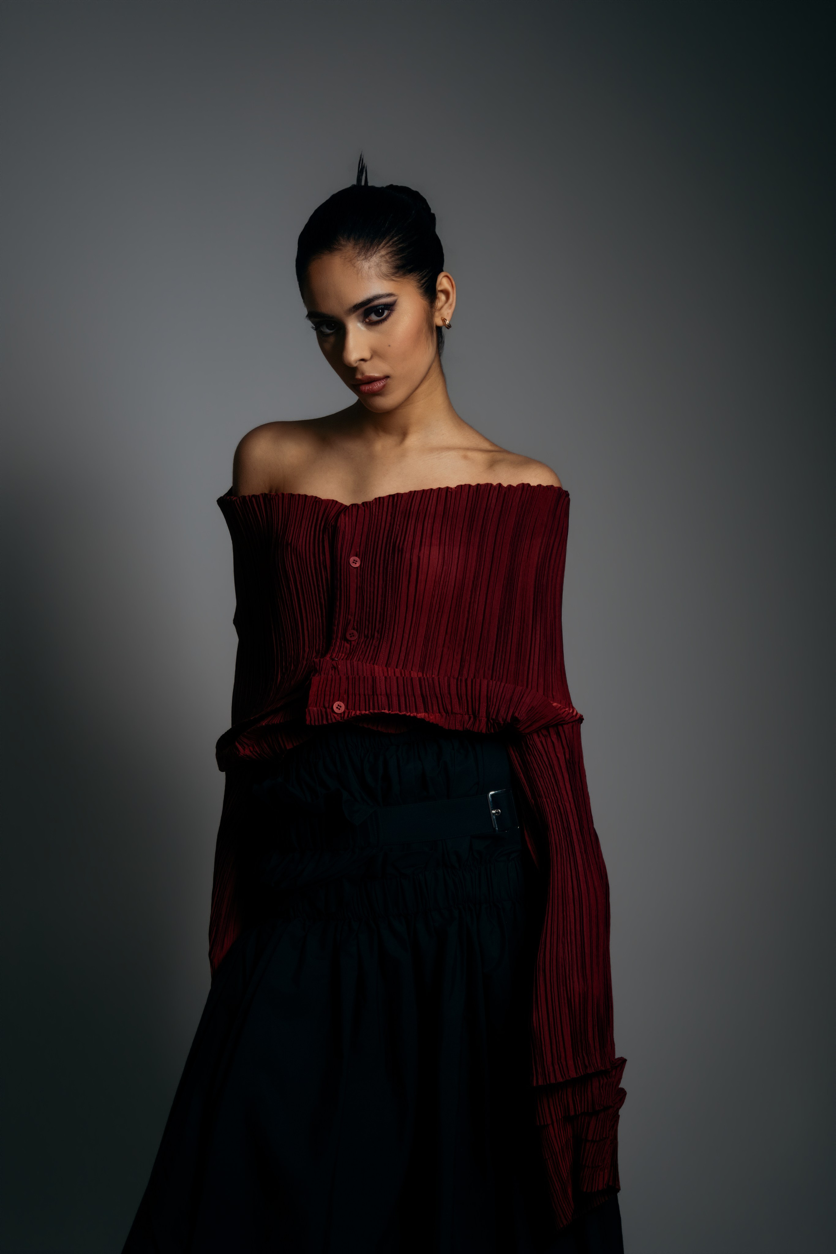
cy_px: 627
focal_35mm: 41
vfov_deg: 47.2
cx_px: 418
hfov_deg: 32.5
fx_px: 1435
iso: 100
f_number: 11
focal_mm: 41.2
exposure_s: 1/160
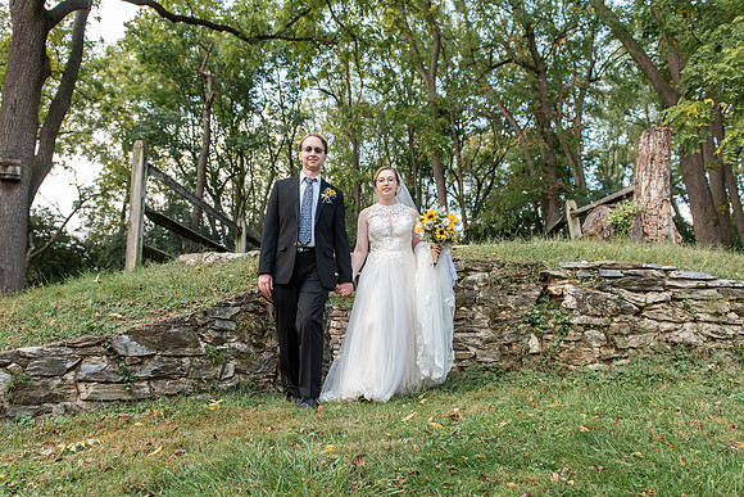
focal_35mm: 28
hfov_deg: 64.6
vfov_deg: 45.8
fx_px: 588
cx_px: 354
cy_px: 251
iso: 400
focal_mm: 24
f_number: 3.5
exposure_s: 1/400
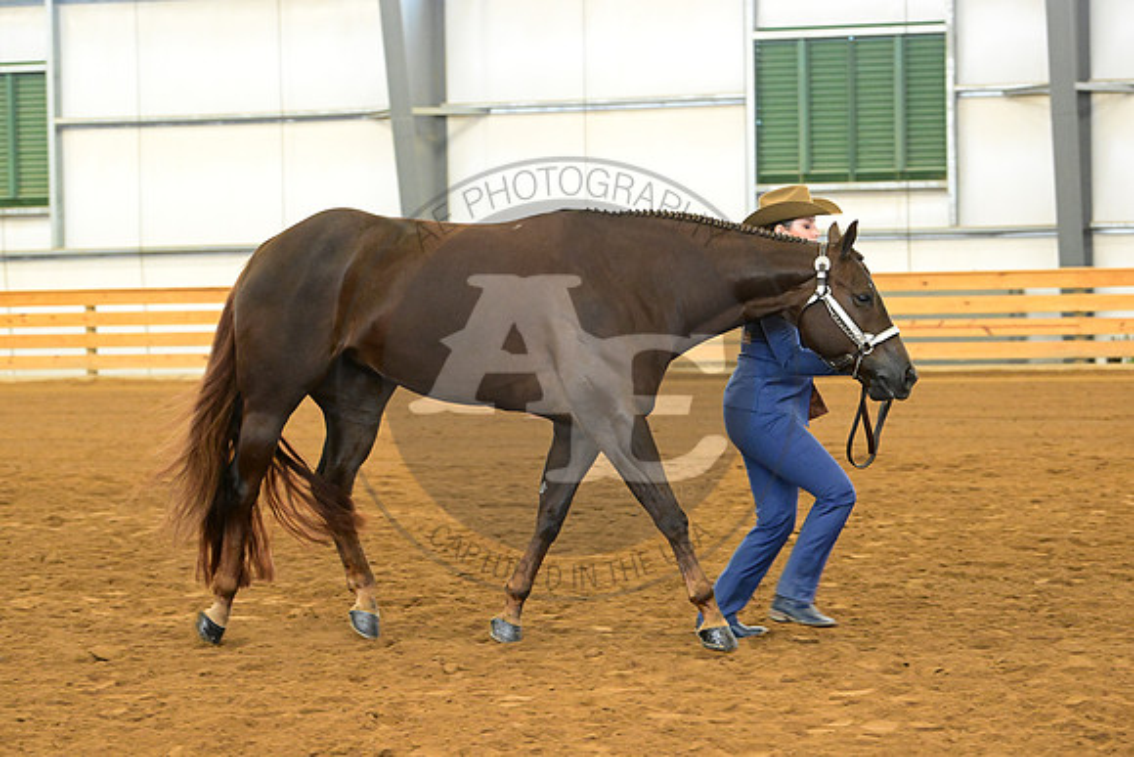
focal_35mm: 98
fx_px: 3088
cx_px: 567
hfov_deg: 20.8
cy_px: 378
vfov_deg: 14.0
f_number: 5
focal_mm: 98
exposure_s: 1/200
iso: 8000
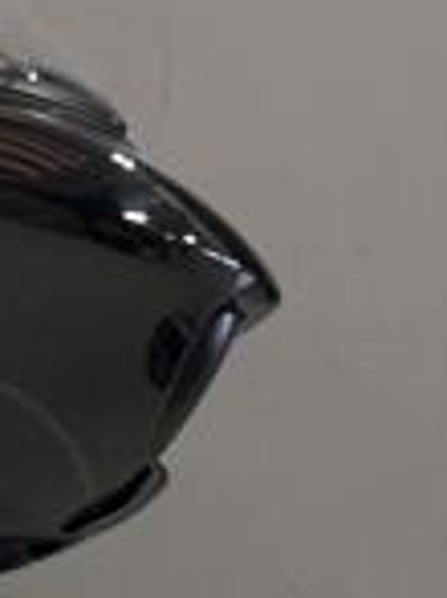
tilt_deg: -9.3
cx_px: -955
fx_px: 4518
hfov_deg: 5.3
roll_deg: -0.5
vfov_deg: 7.5
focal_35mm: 262
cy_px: 586
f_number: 1.78
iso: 250
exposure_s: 1/60
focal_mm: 6.76
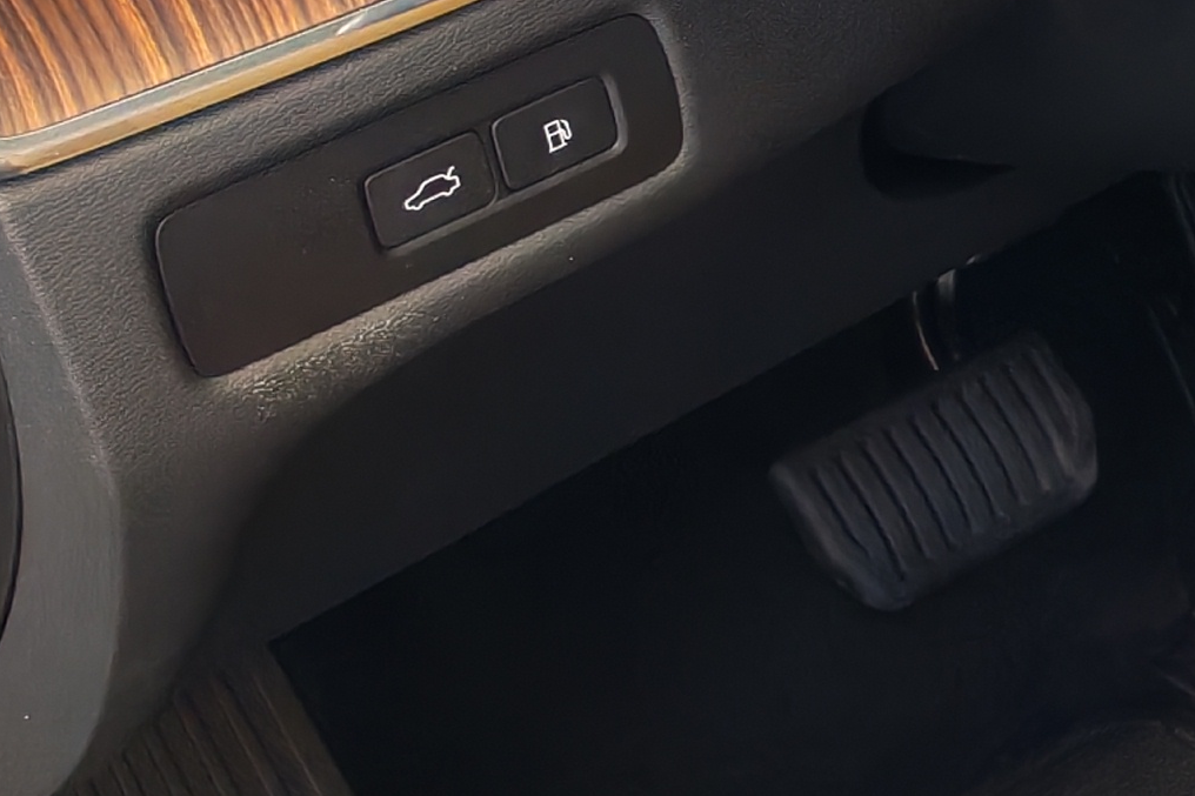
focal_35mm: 130
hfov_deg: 13.6
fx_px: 4314
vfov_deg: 10.4
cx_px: 2365
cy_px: -95
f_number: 1.9
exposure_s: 1/100
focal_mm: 6.12
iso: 1250
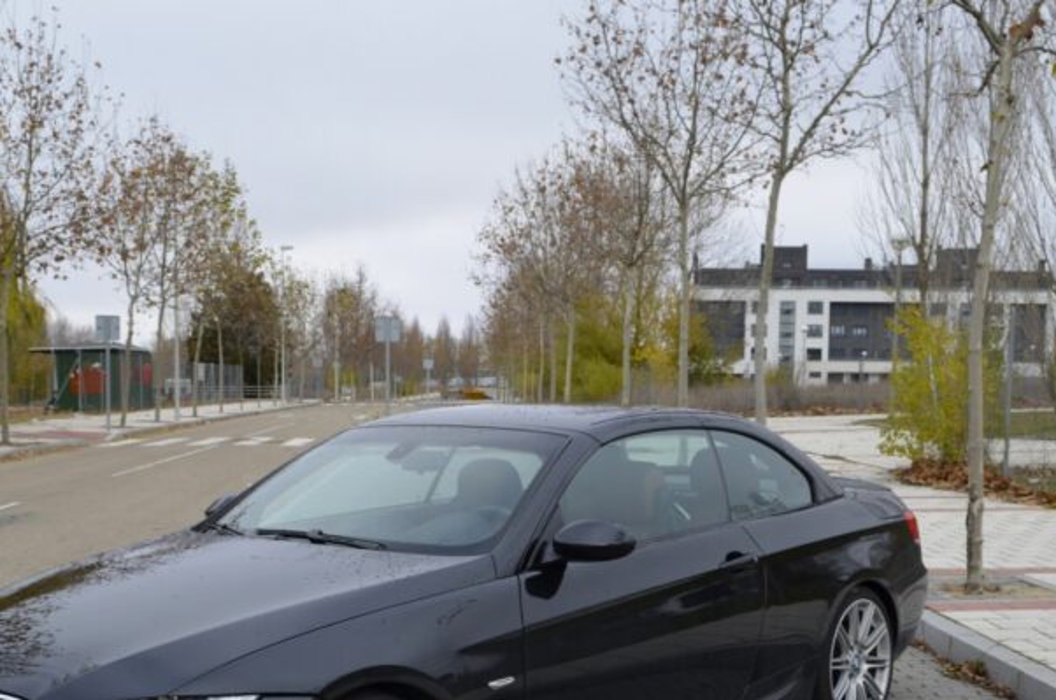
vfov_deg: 26.0
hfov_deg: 38.9
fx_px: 1493
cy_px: 539
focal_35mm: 51
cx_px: 477
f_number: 8
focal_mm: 20
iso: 200
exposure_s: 1/250
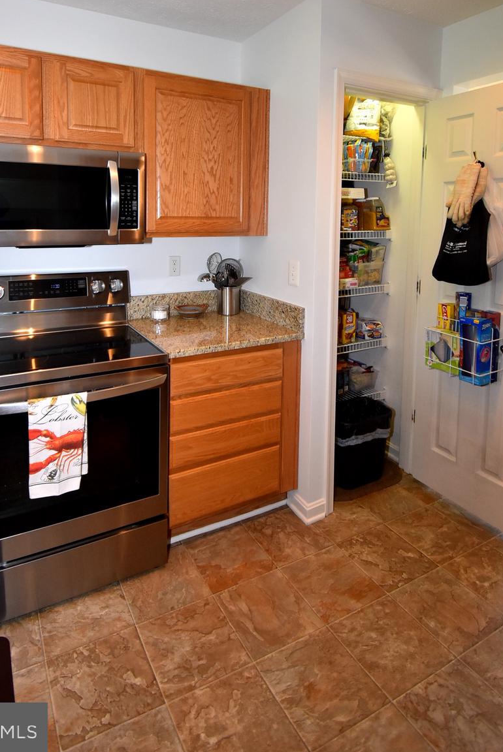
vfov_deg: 81.3
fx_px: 418
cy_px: 255
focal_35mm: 20
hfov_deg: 61.8
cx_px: 220
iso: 1250
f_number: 4.5
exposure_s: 1/125
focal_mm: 10
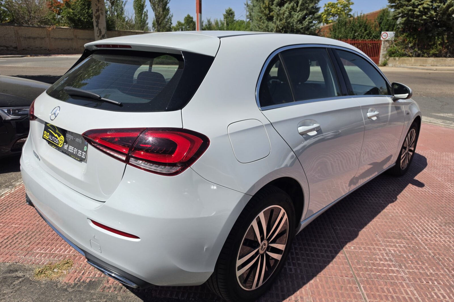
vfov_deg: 53.1
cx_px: 227
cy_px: 155
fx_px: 303
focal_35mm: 24
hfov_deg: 73.7
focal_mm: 6.5
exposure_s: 1/7939
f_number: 1.4
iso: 50
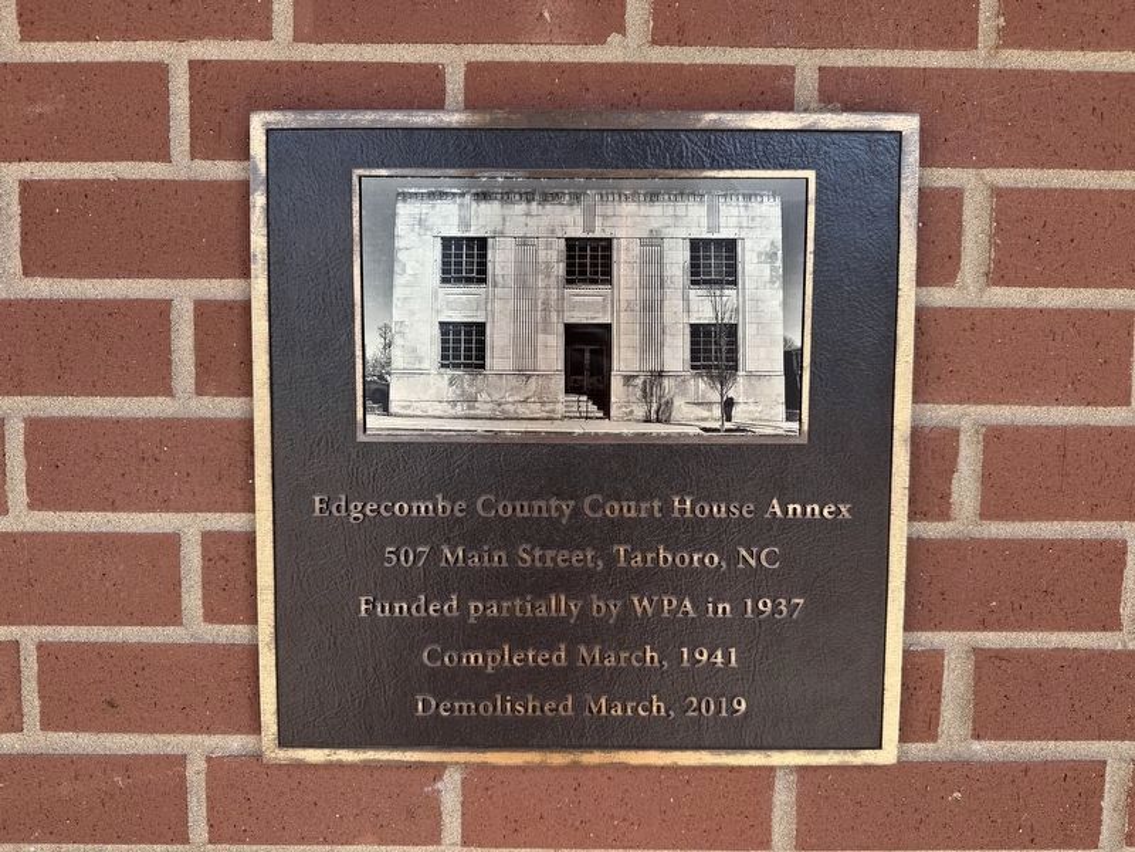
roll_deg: -0.4
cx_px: 568
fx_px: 787
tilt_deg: -3.9
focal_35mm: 24
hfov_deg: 71.6
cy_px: 426
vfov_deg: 56.8
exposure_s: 1/598
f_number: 1.78
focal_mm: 6.76
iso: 80
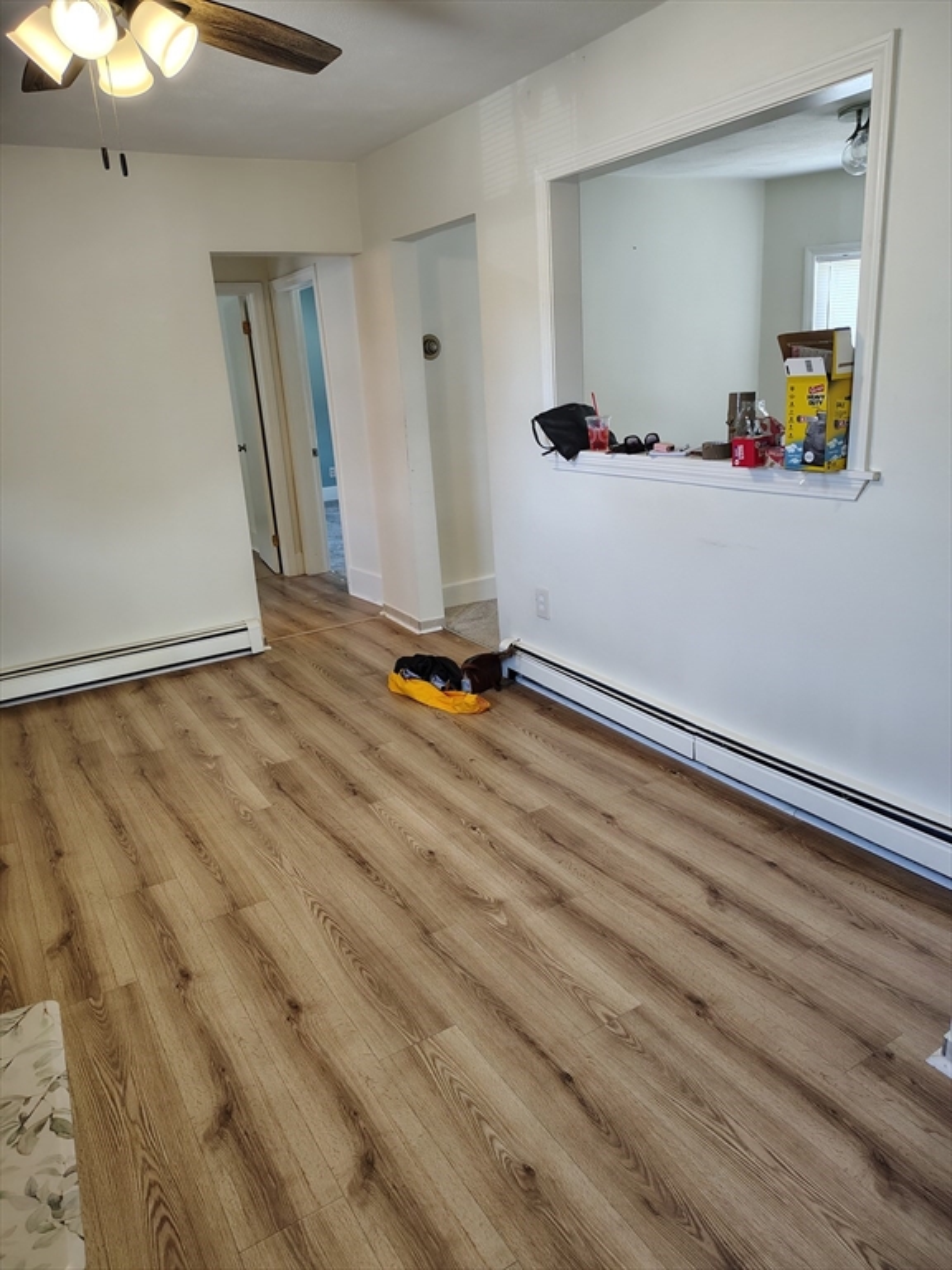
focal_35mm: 24
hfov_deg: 56.8
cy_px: 635
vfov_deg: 71.6
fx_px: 880
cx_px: 476
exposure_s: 1/120
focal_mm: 5.56
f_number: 1.8
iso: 812
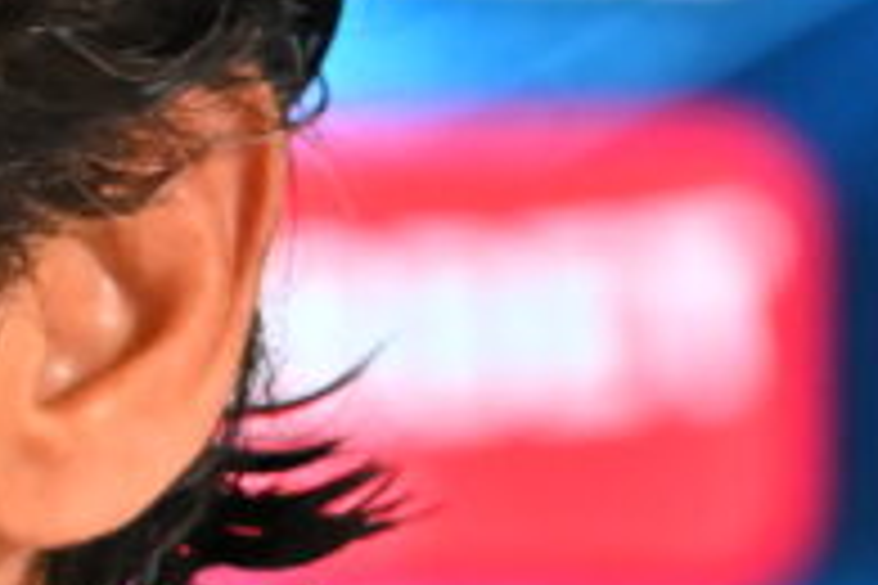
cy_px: 281
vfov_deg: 0.6
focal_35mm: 2253
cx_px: -531
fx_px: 54944
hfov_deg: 0.9
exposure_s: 1/320
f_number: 6
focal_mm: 430
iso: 5000
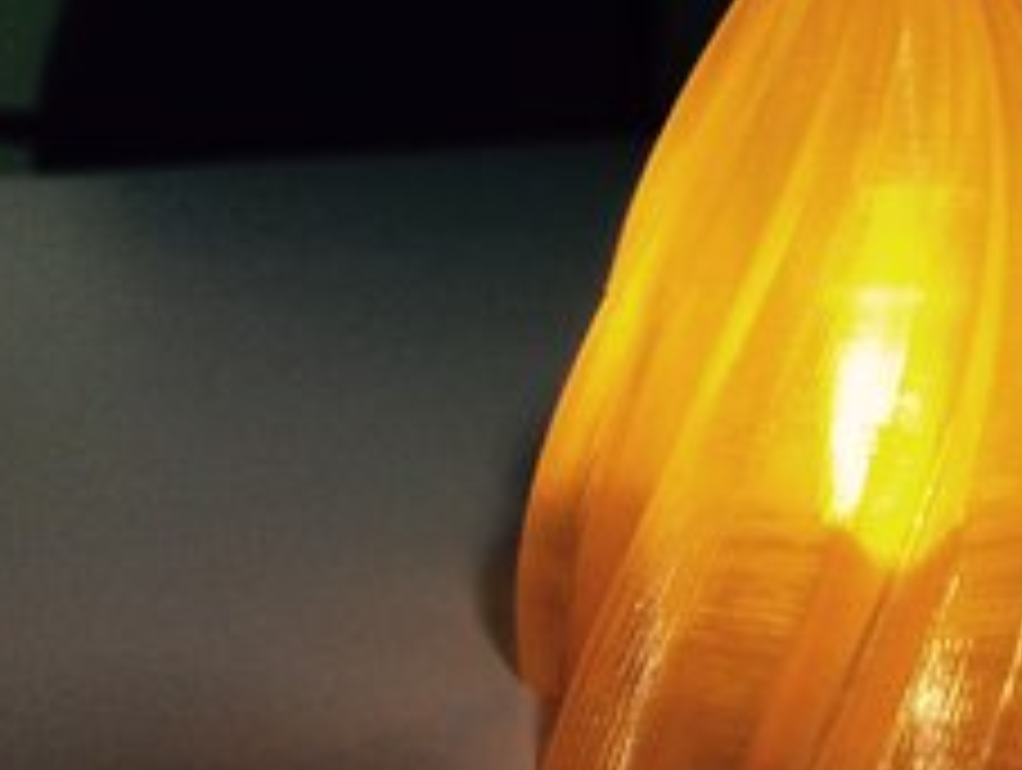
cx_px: 842
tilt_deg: -5.3
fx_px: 1508
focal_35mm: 51
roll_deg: +2.0
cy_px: 198
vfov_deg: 28.2
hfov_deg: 36.0
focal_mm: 4.15
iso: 320
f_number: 2.2
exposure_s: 1/20
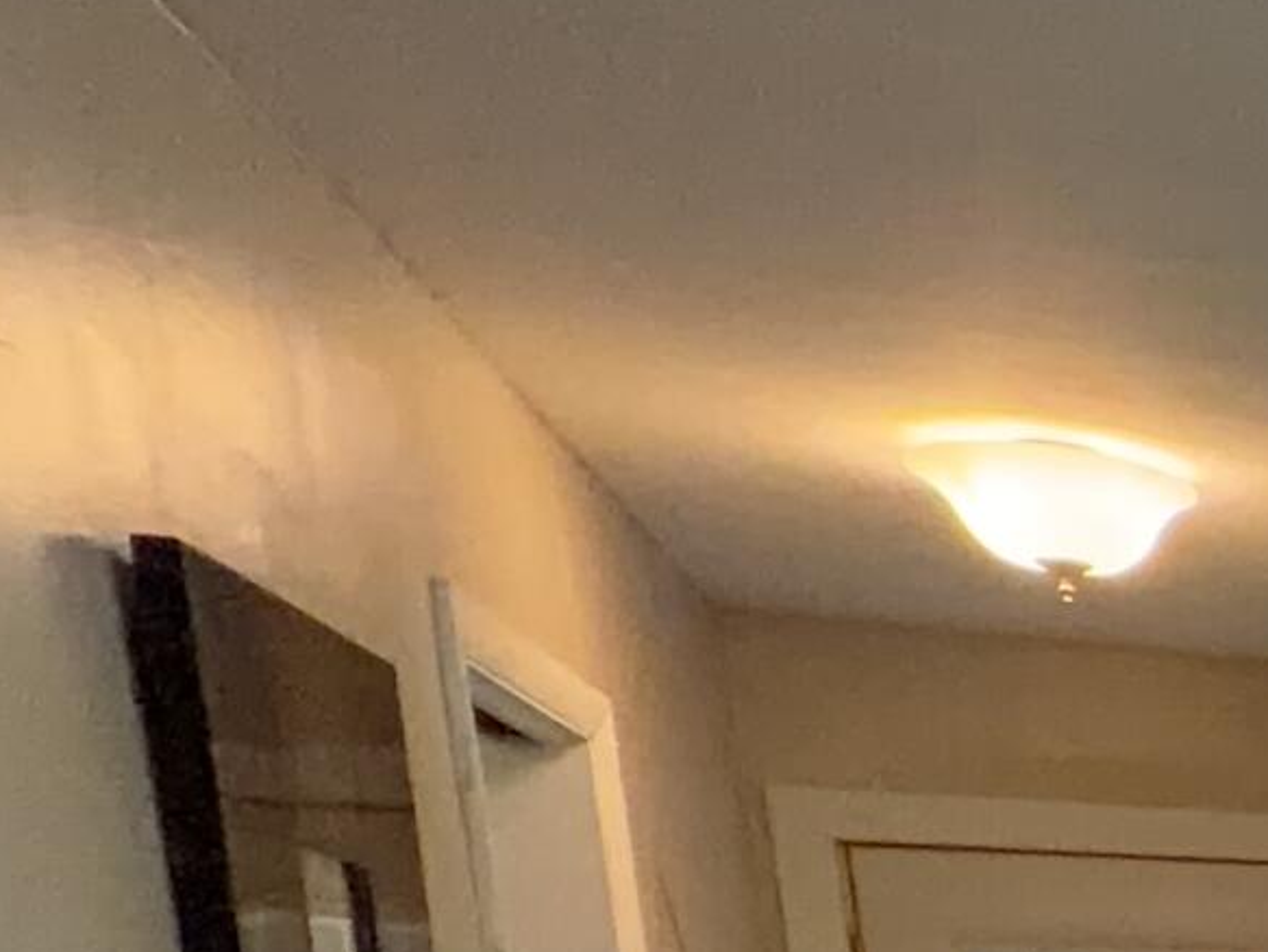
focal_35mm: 72
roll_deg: +0.6
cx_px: 2856
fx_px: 2639
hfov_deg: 16.2
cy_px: 1619
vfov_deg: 17.4
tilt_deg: -10.5
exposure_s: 1/120
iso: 320
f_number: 2.2
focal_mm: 2.22
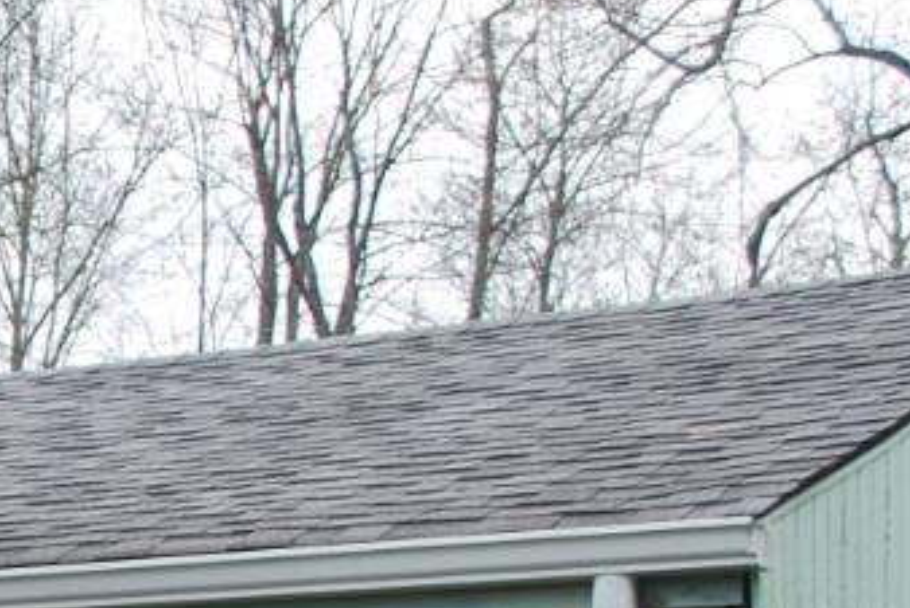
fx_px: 4048
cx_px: -1004
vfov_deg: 8.4
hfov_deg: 11.4
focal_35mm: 160
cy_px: 985
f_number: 5.6
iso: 100
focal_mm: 24
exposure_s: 1/125
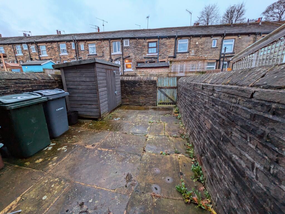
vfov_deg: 85.7
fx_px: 115
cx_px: 142
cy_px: 107
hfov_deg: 102.0
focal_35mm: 14
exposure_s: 1/50
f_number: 2.2
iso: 107
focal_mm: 1.83
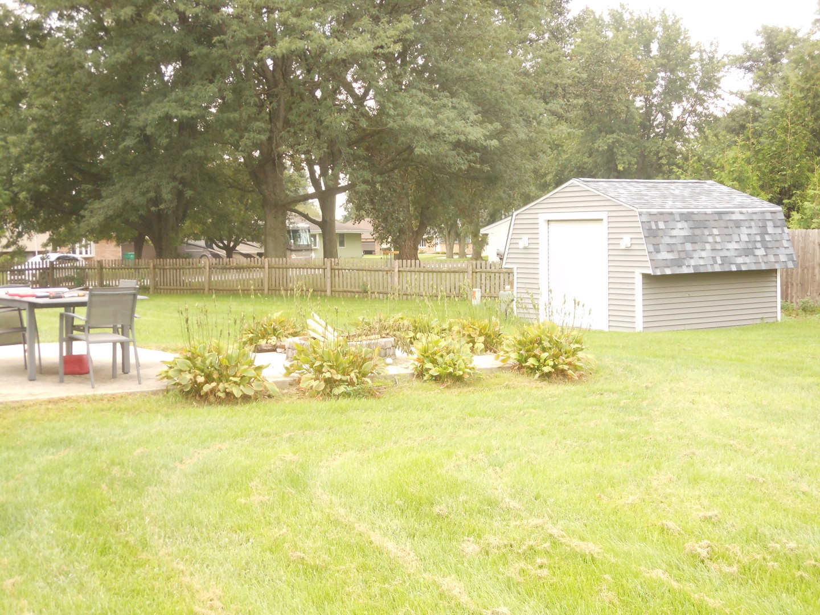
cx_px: 410
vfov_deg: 29.1
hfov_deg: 38.2
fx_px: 1184
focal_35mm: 50
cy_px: 308
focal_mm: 8.9
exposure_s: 1/60
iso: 200
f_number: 4
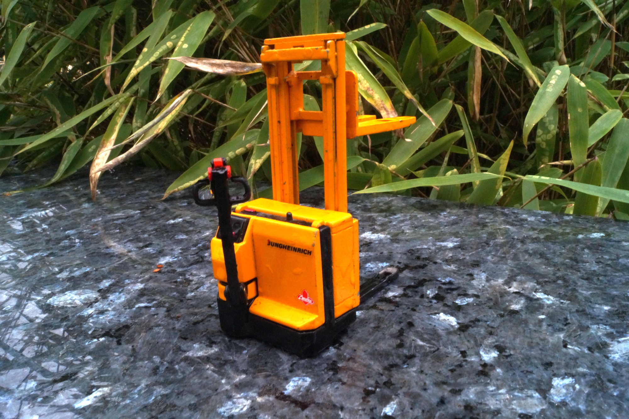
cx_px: 314
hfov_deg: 62.0
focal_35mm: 30
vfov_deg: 43.6
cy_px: 210
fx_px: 524
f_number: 22
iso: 1250
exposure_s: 1/60
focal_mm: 20
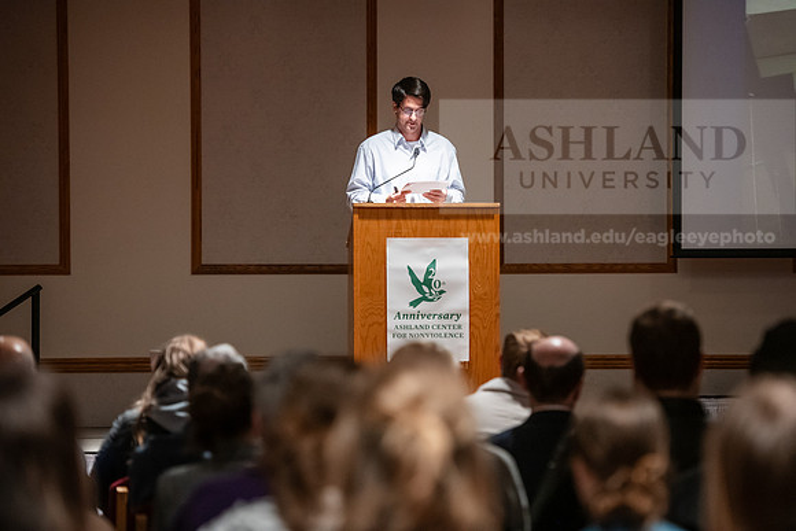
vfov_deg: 10.2
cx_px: 398
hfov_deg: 15.2
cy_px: 266
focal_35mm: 135
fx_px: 2986
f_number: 3.2
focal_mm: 135
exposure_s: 1/160
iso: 4000
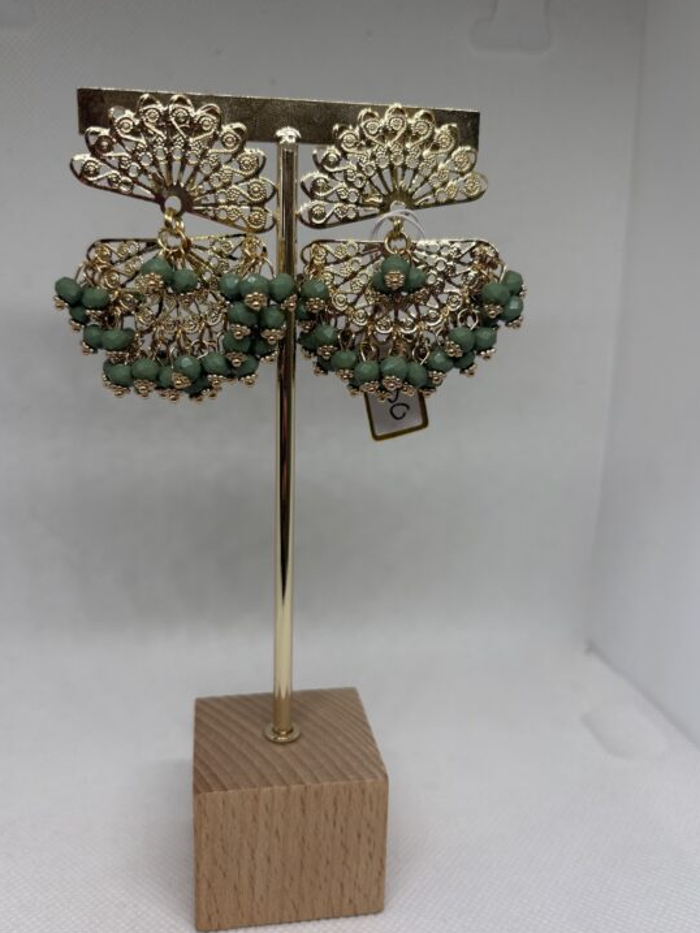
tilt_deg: -11.7
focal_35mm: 29
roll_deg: -0.2
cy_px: 461
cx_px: 337
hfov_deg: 48.2
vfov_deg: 61.6
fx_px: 782
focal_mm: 5.96
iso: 40
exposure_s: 1/241
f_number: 1.6
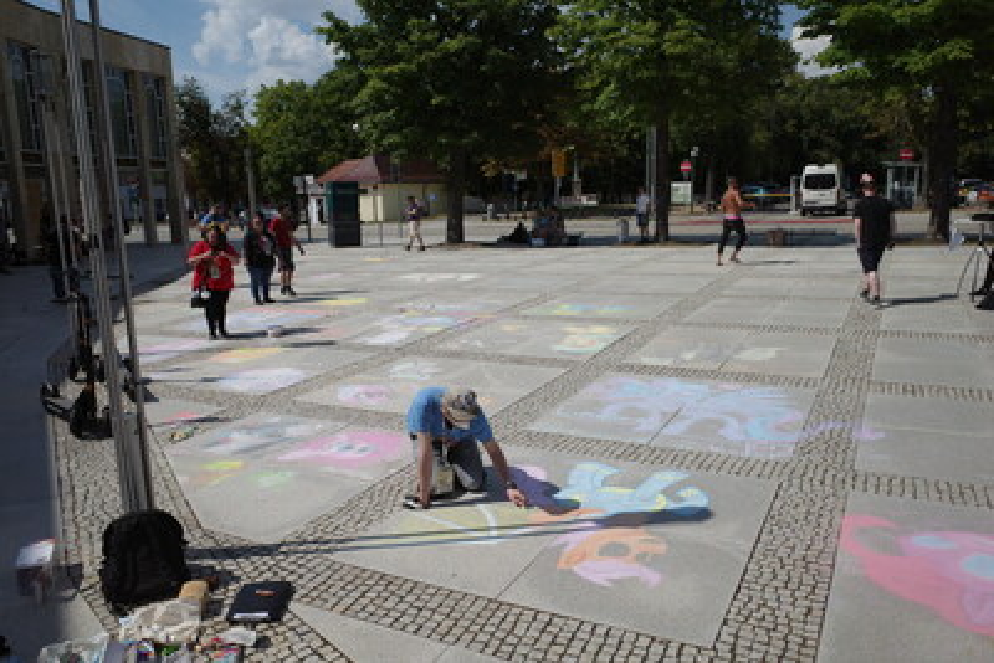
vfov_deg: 46.4
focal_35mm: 28
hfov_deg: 65.5
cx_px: 497
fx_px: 773
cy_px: 332
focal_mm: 18.3
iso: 500
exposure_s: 1/3200
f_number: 7.1
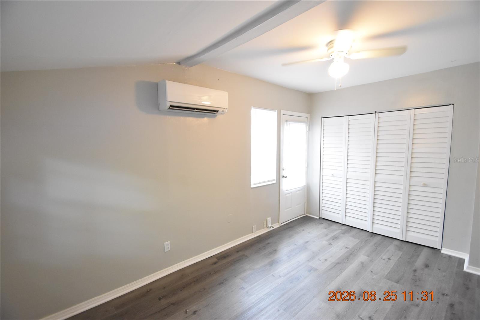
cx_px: 240
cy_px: 160
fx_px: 200
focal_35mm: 15
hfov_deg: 100.4
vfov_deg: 77.3
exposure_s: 1/60
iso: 2500
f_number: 3.5
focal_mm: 10
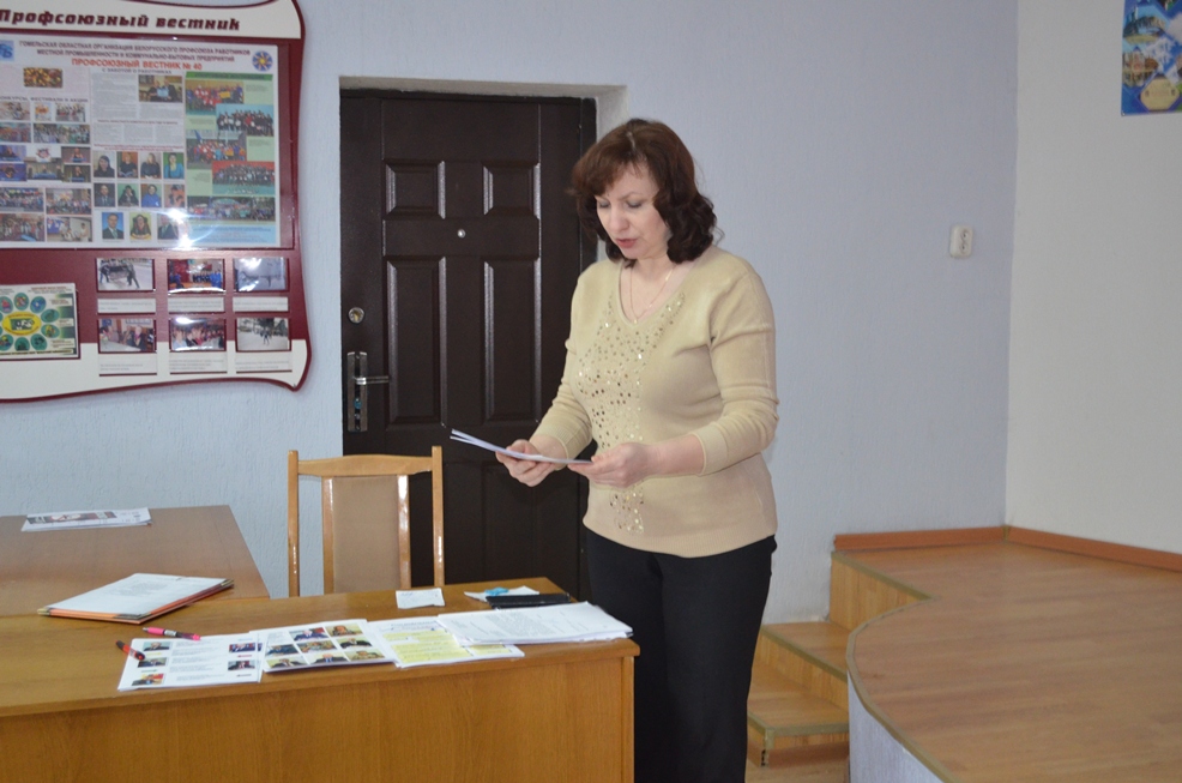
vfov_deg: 30.7
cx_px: 591
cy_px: 392
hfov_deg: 45.0
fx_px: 1425
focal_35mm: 44
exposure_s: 1/60
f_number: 4.5
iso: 2000
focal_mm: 29
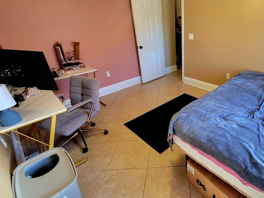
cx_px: 178
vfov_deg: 71.6
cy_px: 99
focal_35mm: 18
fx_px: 137
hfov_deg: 84.4
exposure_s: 1/60.2
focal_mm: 2.2
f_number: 2.2
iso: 200
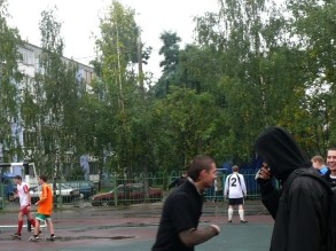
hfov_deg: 28.7
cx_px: 102
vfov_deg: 21.5
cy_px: 220
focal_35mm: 67
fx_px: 650
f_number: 3.2
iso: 100
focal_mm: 7.4
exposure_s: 1/100
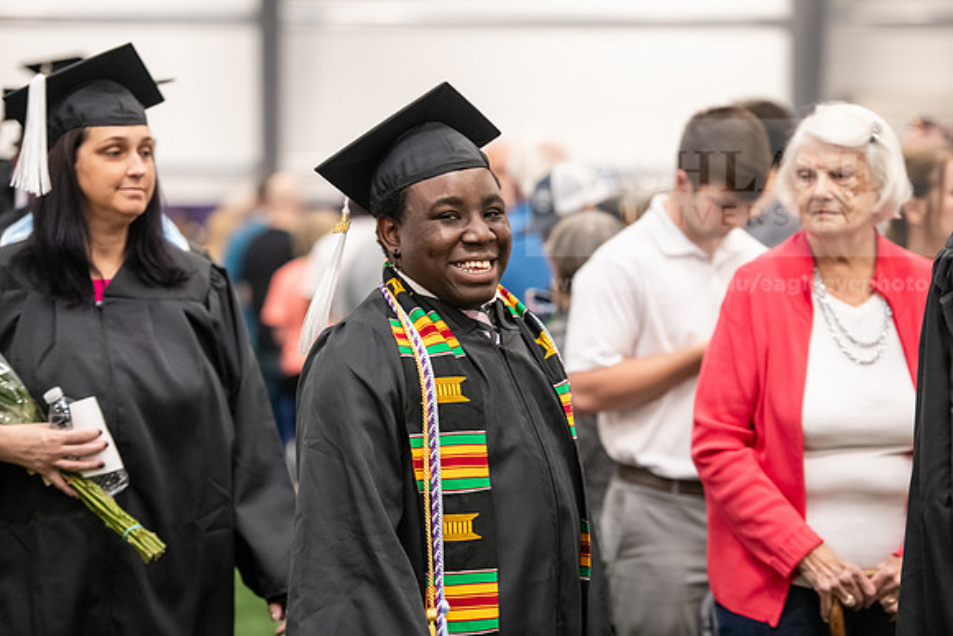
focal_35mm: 130
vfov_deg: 10.6
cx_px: 476
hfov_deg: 15.8
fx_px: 3442
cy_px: 318
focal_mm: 130
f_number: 3.2
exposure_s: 1/200
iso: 3200
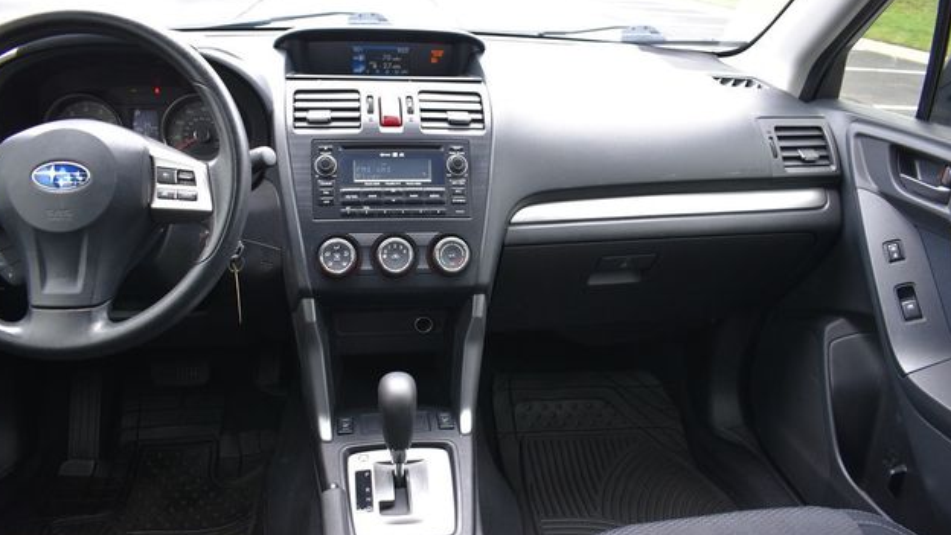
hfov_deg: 66.1
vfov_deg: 40.2
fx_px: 731
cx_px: 468
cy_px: 266
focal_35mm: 29
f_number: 4
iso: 400
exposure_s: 1/250
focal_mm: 18
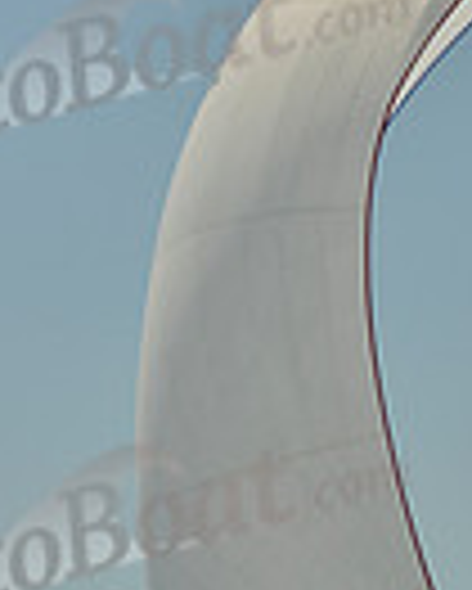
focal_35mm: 291
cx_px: 645
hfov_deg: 5.3
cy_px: 243
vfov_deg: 6.6
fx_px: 5075
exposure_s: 1/800
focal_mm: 70
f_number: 7.1
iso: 200
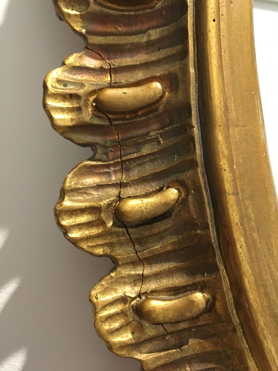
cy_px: 186
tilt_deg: +3.0
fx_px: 311
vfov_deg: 61.7
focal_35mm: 29
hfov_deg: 48.2
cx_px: 139
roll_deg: -14.1
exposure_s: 1/25
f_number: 2.2
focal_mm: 4.15
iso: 200
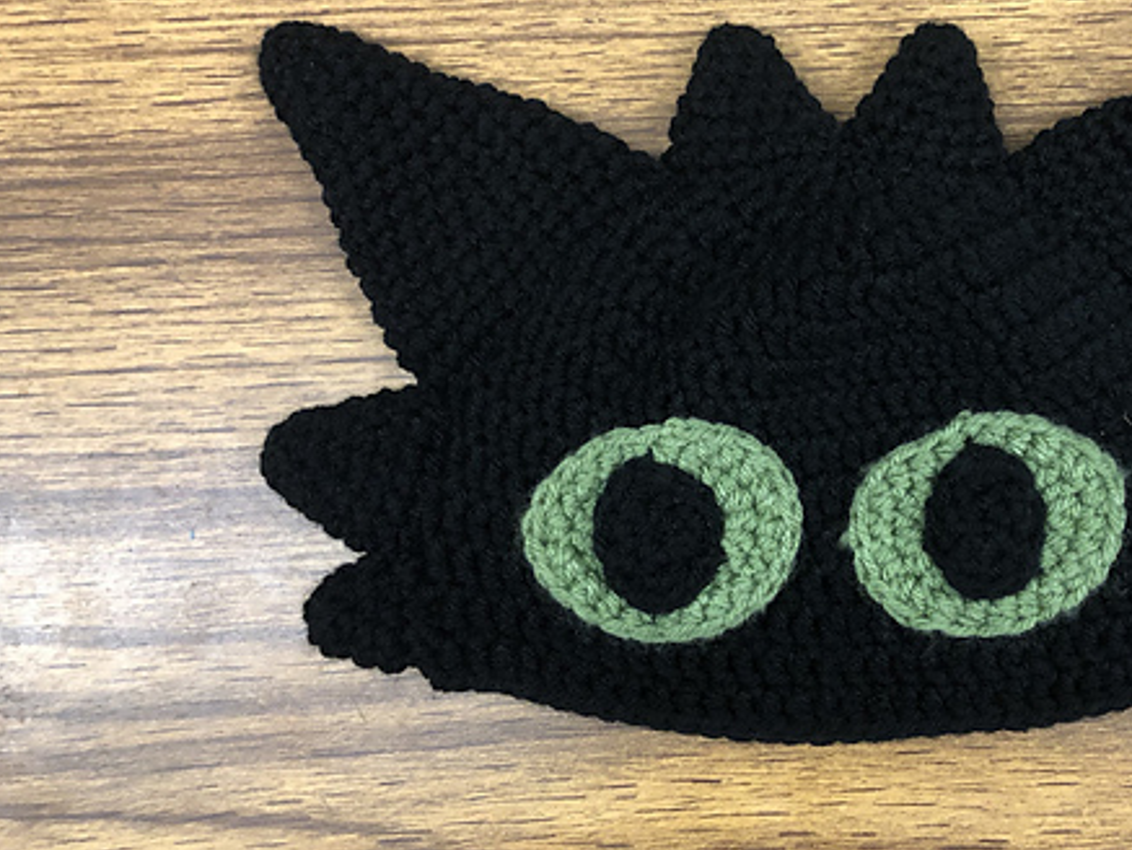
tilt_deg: -85.7
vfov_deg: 35.1
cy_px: 396
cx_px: 816
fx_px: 1341
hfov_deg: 44.6
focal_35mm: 41
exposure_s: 1/15
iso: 100
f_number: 1.8
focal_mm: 3.99
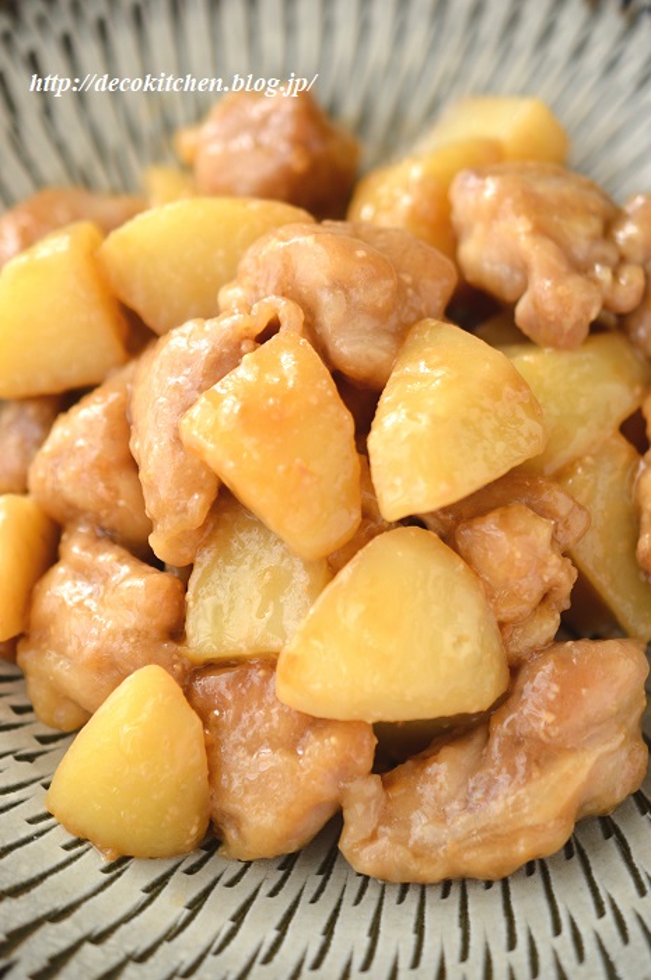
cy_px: 490
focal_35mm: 60
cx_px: 326
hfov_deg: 22.6
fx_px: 1631
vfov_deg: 33.4
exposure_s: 1/320
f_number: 3
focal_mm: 40
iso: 200
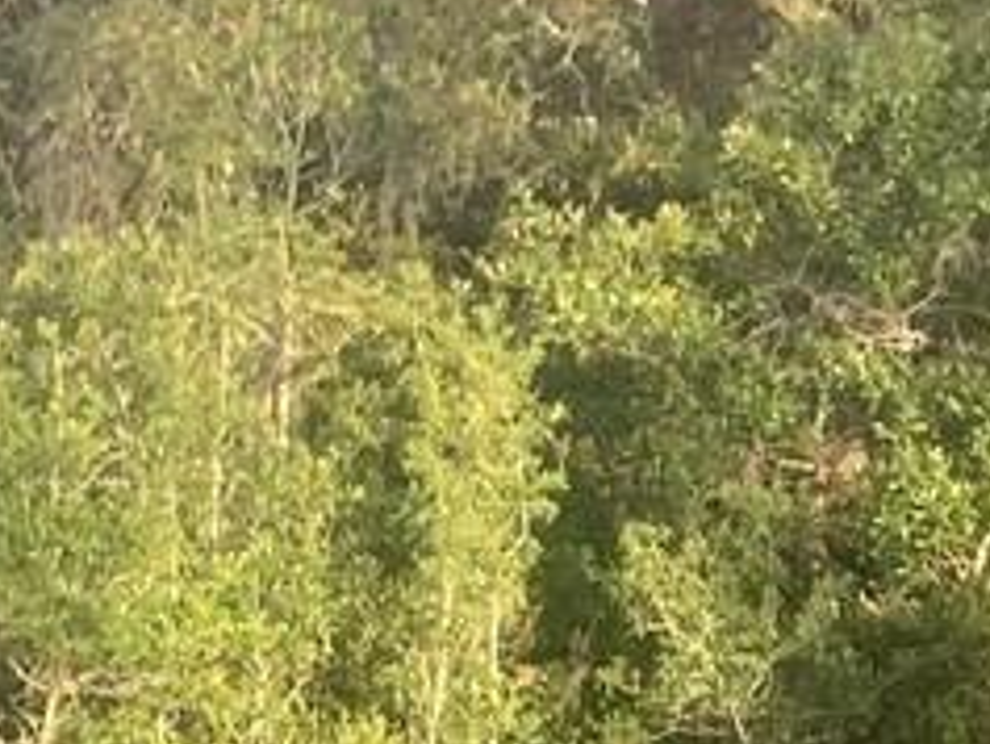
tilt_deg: -1.9
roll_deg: -4.2
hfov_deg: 10.1
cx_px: 1483
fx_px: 5408
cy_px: 853
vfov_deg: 7.8
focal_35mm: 189
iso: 20
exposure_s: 1/192
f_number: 1.8
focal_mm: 3.99
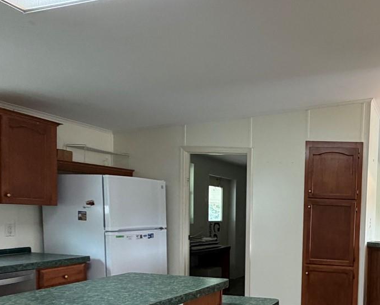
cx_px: 389
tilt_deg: -2.2
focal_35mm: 32
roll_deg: -1.3
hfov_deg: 45.8
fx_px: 360
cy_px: 235
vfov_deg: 44.0
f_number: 2.2
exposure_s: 1/60
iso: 250
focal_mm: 2.22
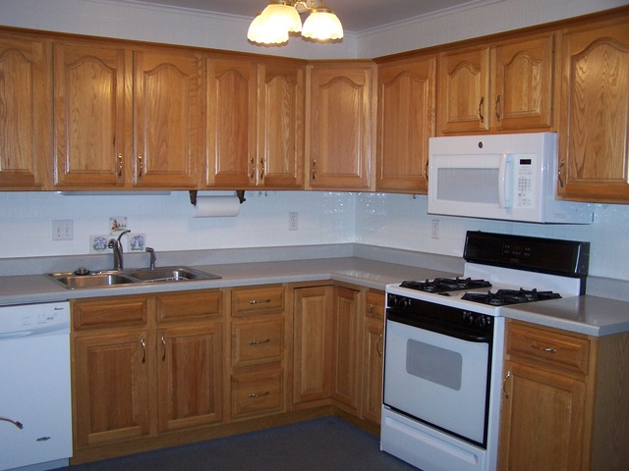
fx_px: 690
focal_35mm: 38
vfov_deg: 37.7
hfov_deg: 49.0
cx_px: 314
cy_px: 236
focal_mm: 6.3
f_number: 2.8
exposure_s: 1/60
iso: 140
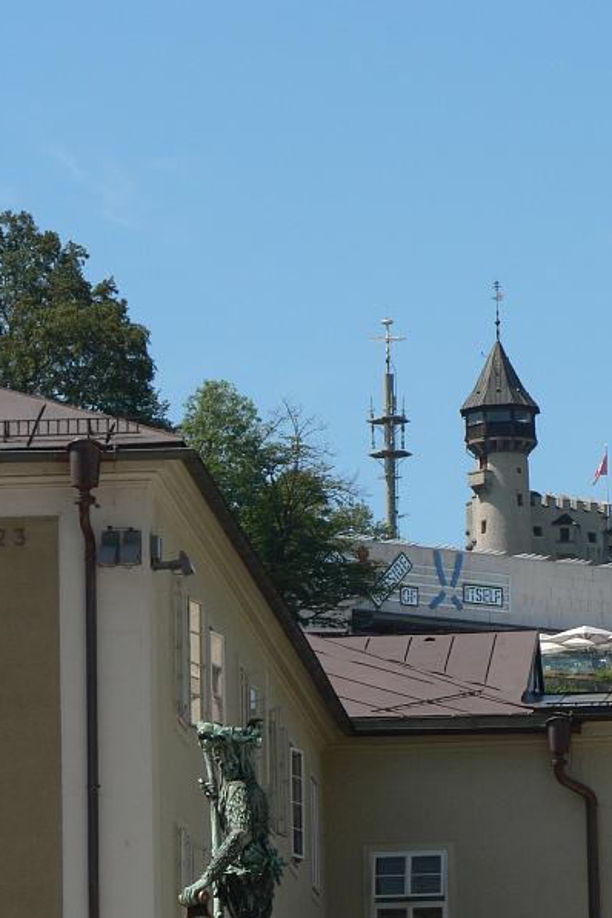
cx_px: 546
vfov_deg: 8.8
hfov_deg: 5.9
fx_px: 5967
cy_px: 458
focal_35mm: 234
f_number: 5.6
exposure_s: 1/400
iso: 80
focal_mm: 28
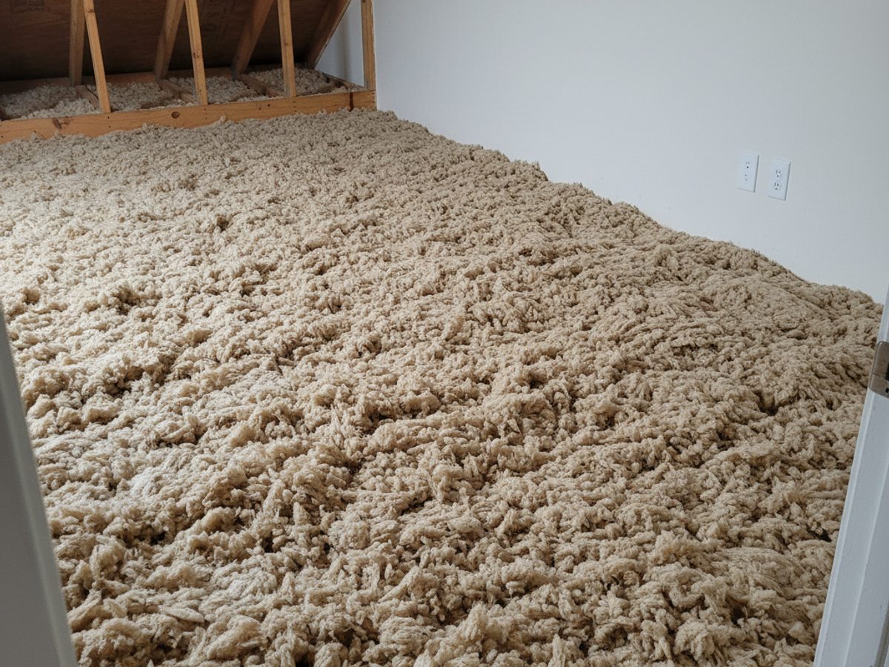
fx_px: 668
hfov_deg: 67.3
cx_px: 444
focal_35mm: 26
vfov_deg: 53.1
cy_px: 334
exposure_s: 1/1330
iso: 1204
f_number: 1.6
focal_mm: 5.7
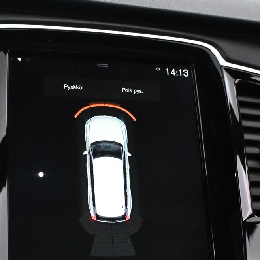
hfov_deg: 25.5
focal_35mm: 68
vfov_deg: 25.3
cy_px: 192
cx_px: 100
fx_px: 574
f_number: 4
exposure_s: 1/60
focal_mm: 21.5
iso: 5600
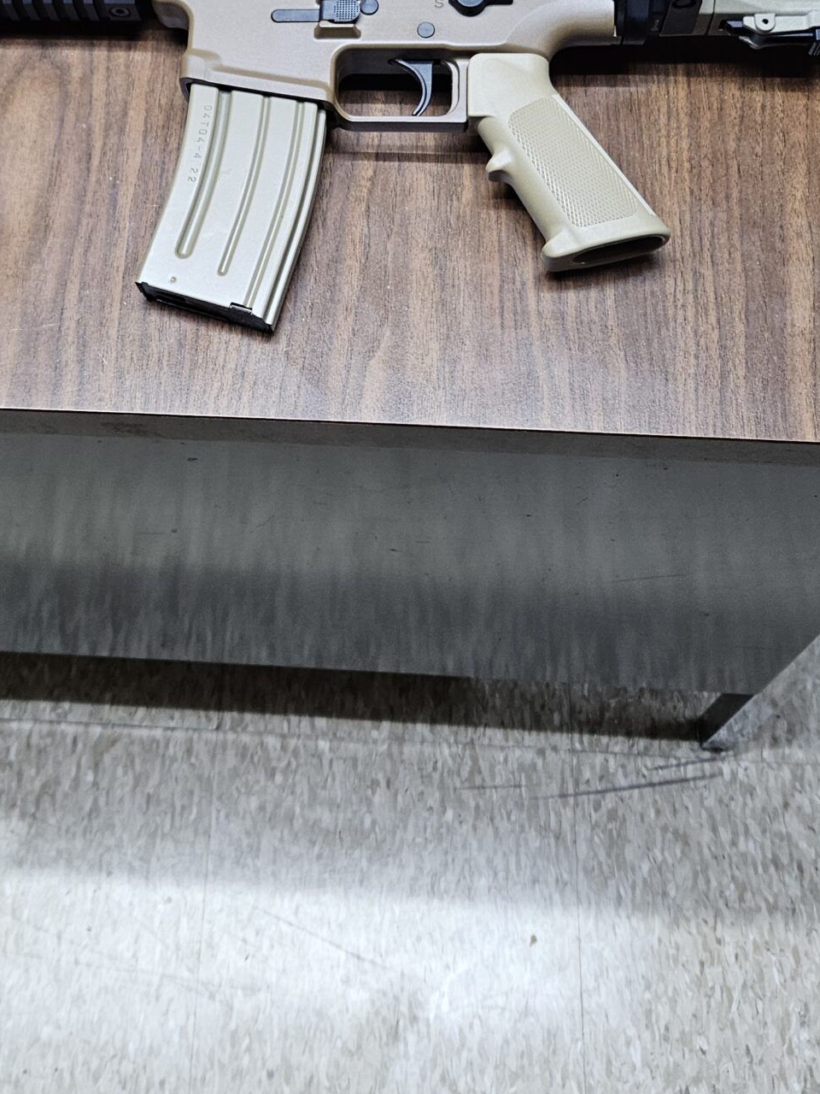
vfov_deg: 39.9
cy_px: 245
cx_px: 270
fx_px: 1453
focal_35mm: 46
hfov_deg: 31.3
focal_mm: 5.4
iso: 250
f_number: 1.8
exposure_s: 1/120
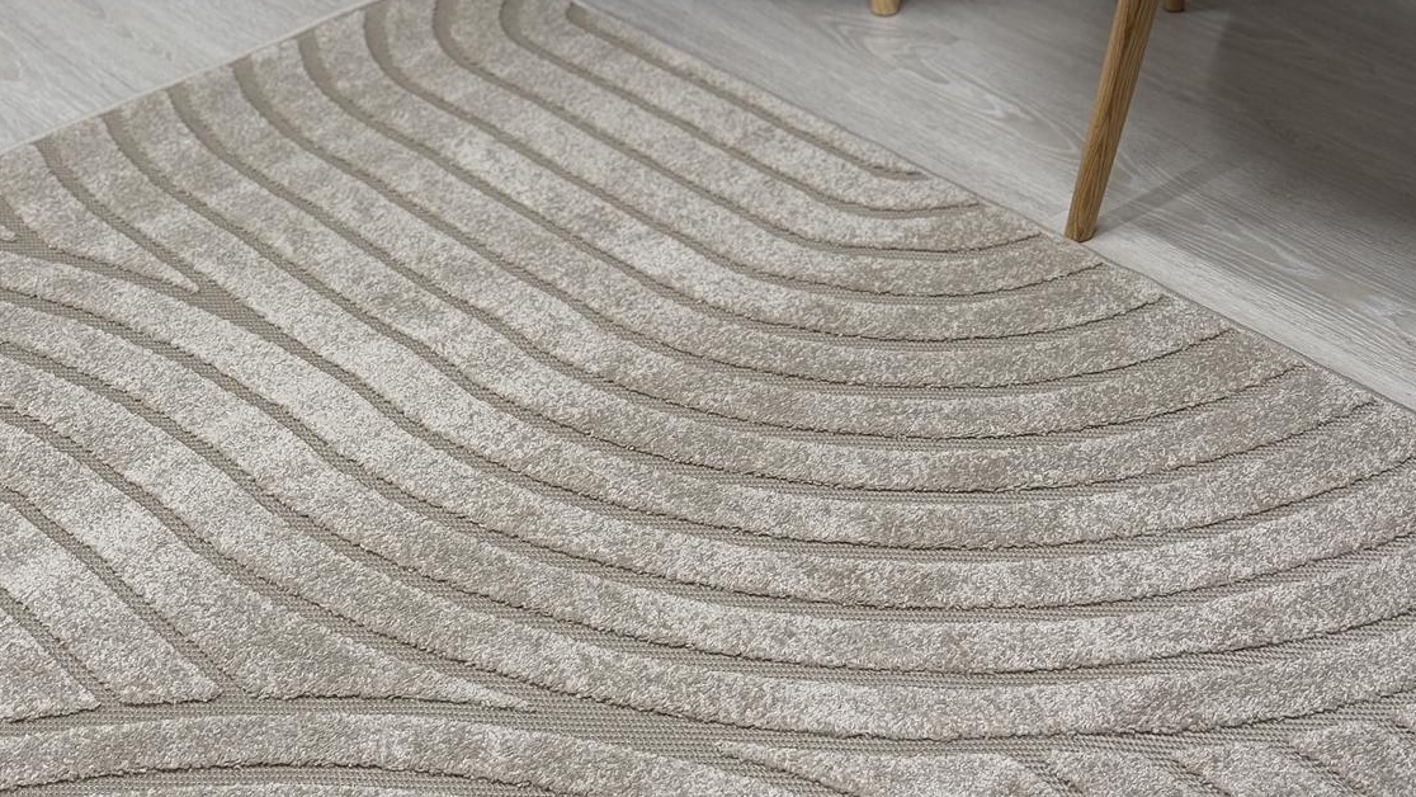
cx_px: 672
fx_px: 2816
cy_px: -53
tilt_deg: -25.7
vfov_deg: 15.7
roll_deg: +2.8
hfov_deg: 28.2
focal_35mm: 75
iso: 64
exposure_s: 1/100
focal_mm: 6.76
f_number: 1.78
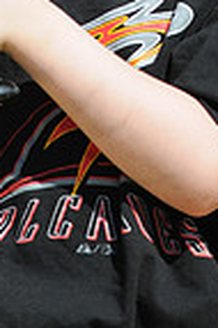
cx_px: 118
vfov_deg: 1.1
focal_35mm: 1821
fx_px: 16580
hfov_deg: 0.8
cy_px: -174
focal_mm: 300
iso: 200
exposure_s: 1/1600
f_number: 4
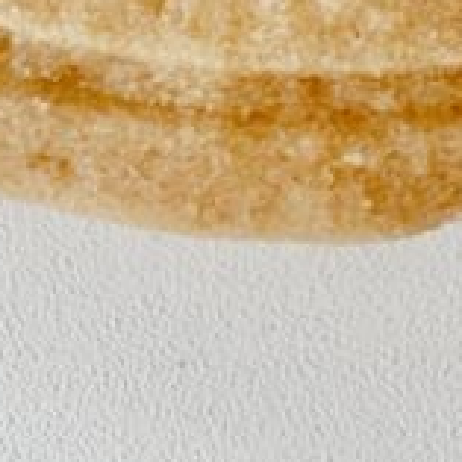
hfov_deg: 12.7
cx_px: 238
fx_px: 2084
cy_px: -530
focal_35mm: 138
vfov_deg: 11.2
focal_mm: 2.22
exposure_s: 1/121
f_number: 2.2
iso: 160
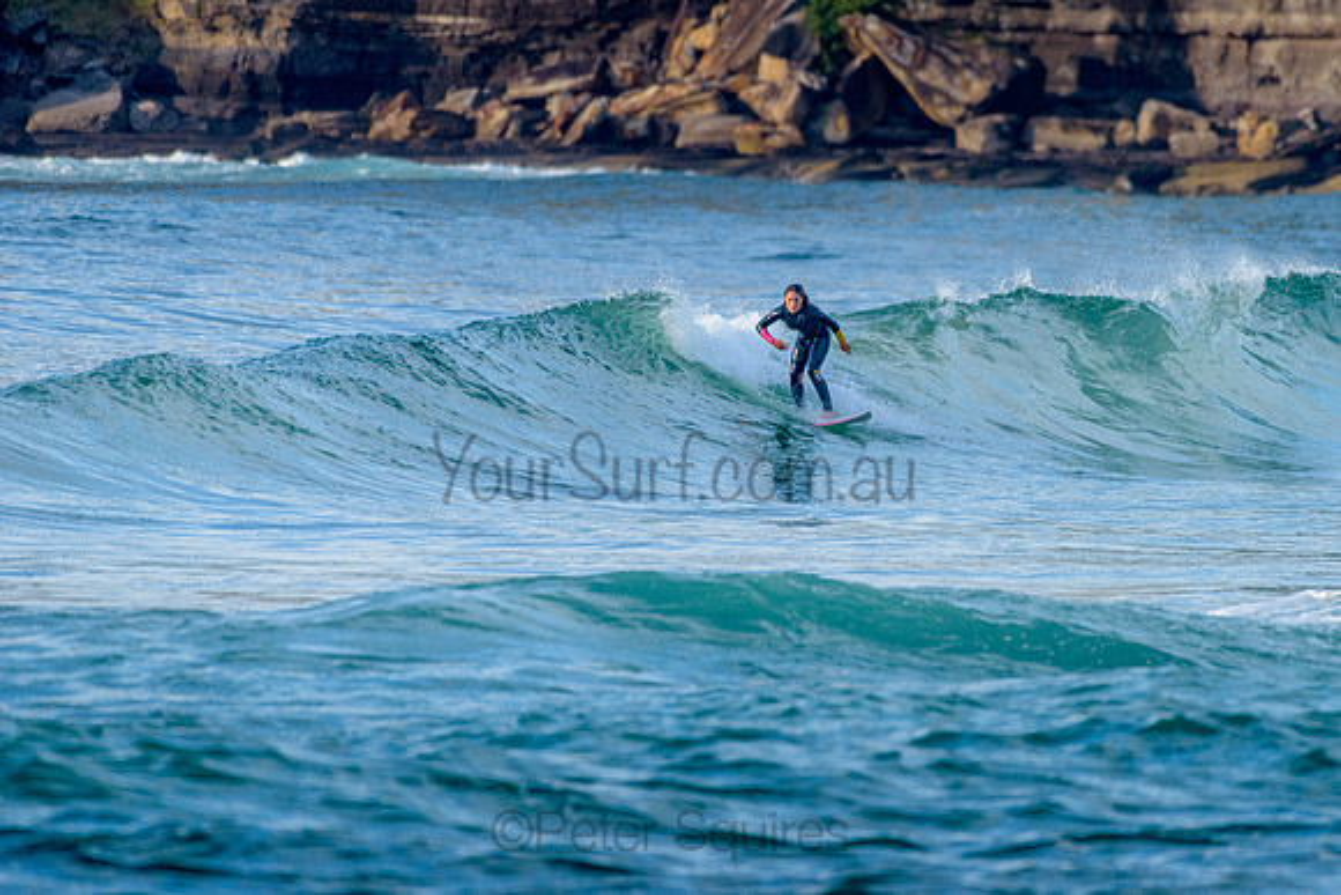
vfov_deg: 2.2
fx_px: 22844
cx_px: 816
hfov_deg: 3.4
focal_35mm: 613
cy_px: 360
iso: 640
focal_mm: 500
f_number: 5.6
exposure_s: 1/2000
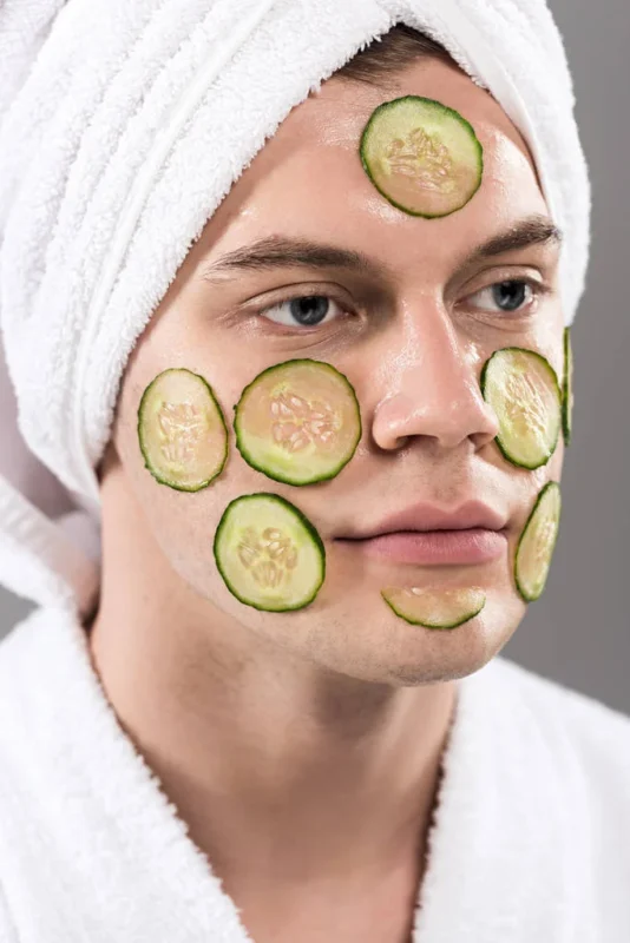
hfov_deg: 13.1
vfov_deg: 19.4
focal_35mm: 105
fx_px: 2754
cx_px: 315
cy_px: 472
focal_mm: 105
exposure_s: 1/160
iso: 125
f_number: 5
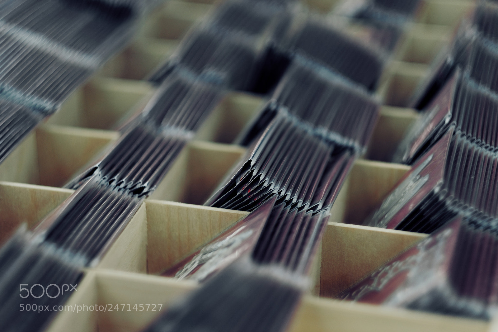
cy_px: 166
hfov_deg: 24.2
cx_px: 249
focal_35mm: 84
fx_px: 1162
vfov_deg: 16.3
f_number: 1.2
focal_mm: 56
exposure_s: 1/170
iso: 200
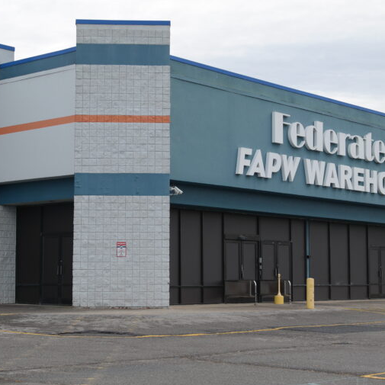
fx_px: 944
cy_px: 194
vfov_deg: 23.1
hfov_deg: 23.1
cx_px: 198
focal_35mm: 75
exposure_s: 1/200
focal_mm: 38
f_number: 5.6
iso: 100
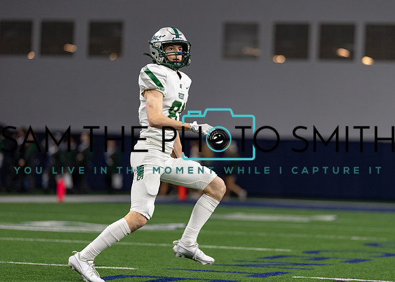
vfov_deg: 8.3
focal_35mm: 174
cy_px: 114
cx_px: 235
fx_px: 1952
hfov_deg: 11.6
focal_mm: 135
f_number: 1.8
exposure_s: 1/1000
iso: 640
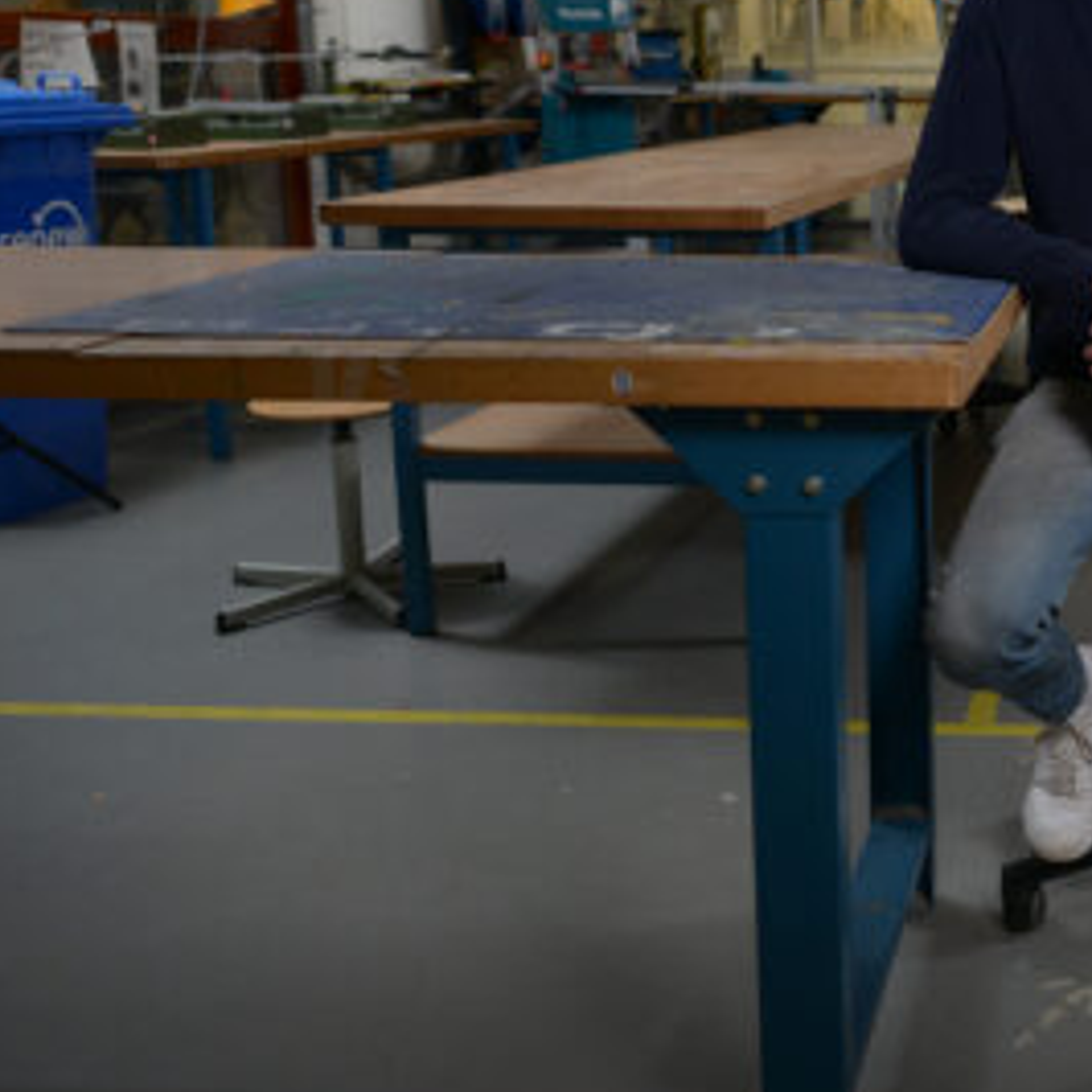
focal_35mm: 46
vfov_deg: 36.3
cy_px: 335
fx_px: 1642
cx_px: 1182
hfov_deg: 32.6
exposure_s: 1/125
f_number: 3.2
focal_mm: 24
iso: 400
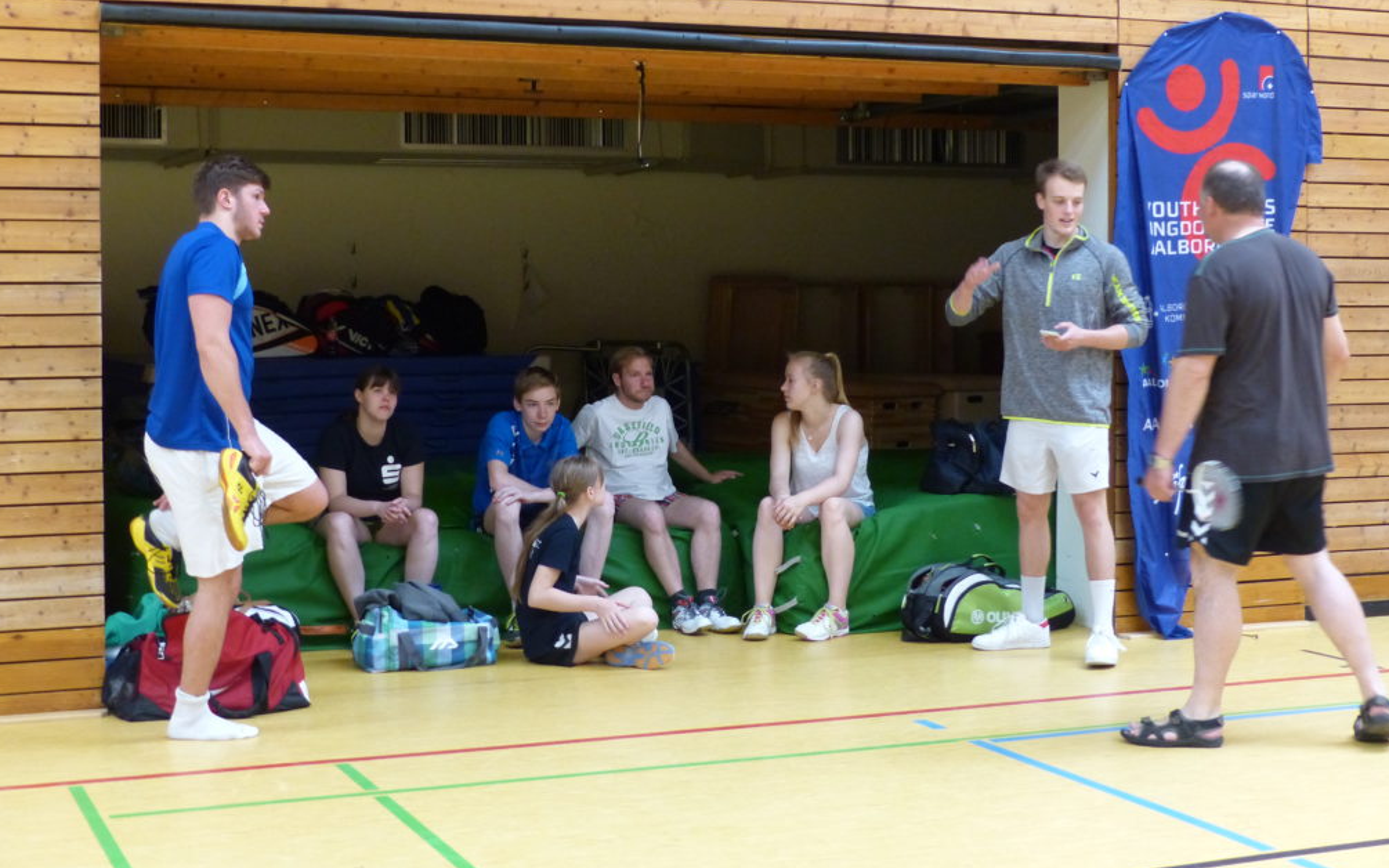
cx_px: 686
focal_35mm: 54
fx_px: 2044
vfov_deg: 23.9
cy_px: 362
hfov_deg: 37.5
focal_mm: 9.1
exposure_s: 1/60
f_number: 2.8
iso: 400
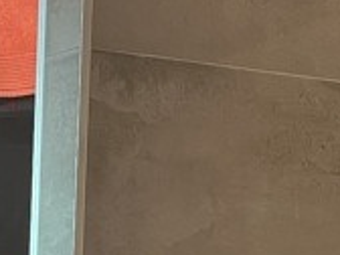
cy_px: 437
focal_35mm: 124
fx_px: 1218
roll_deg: -1.8
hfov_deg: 15.4
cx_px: -57
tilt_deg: -3.5
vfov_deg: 11.2
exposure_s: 1/60
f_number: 1.6
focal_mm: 5.1
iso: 200
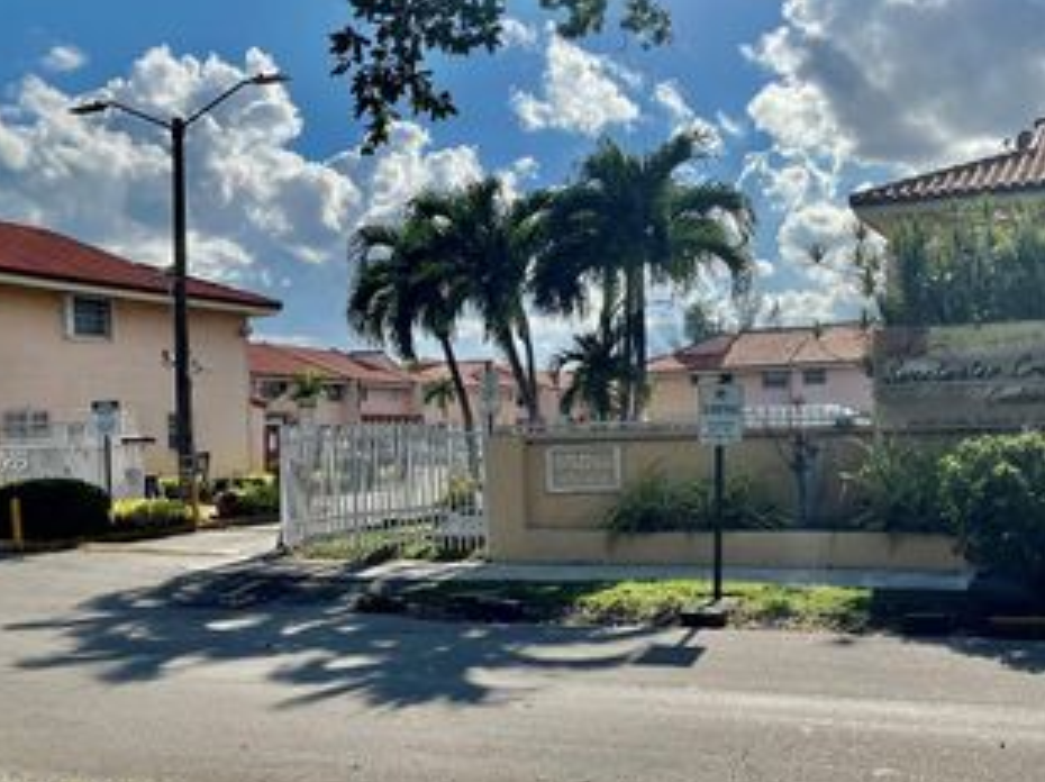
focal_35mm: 42
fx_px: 1267
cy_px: 463
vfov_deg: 34.2
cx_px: 543
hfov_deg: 44.8
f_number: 1.6
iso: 50
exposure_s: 1/6897
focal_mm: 5.1
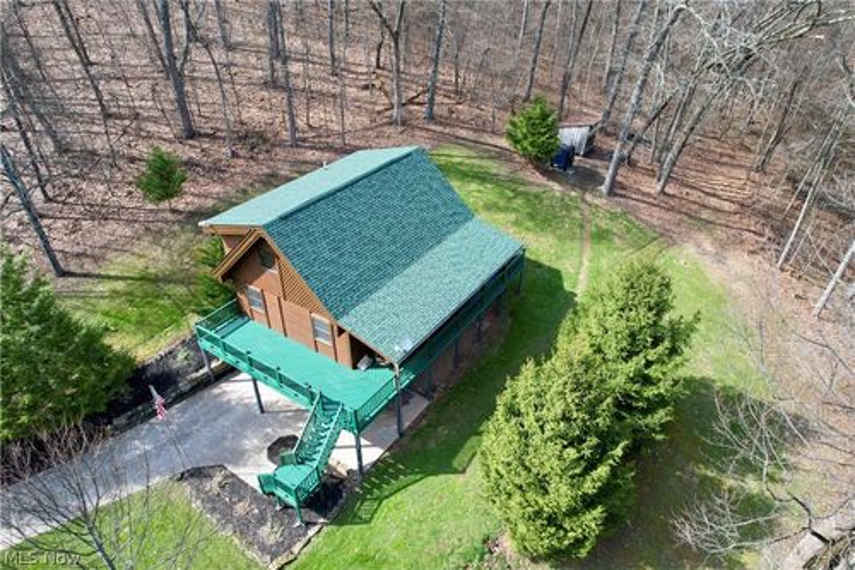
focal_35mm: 22
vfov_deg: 57.2
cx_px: 428
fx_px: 522
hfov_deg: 78.6
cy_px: 285
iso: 100
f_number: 2.8
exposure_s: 1/500
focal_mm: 8.38
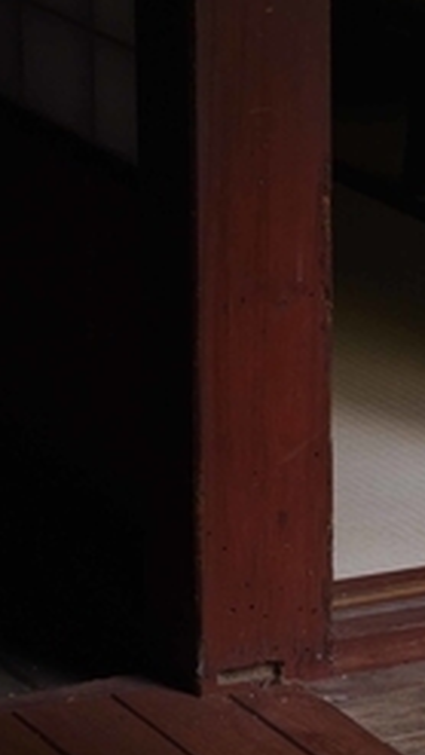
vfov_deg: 9.8
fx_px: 4386
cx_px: 752
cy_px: 168
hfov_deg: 5.5
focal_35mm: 219
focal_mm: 43
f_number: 6.3
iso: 400
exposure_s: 1/100
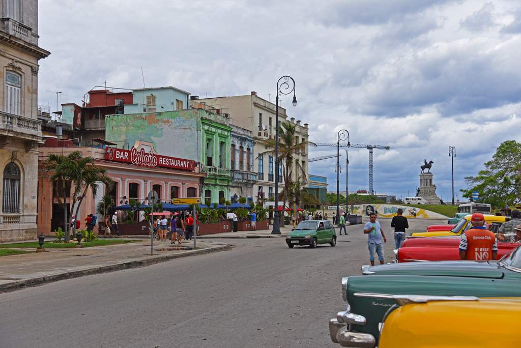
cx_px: 260
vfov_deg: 30.6
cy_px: 174
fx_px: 637
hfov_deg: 44.5
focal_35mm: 44
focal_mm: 44
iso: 100
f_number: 4.5
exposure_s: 1/800
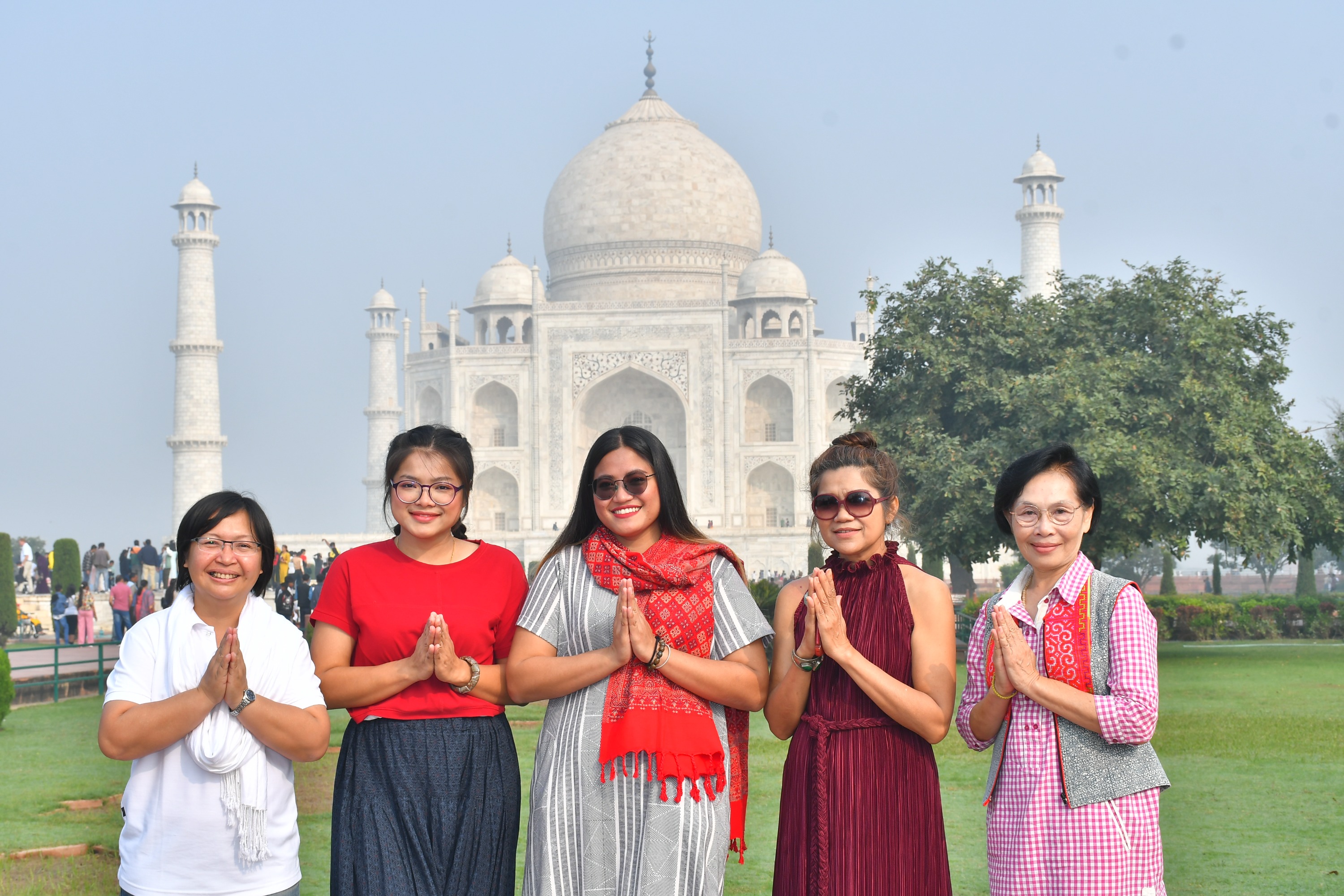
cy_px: 448
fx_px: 2128
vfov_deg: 23.8
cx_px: 672
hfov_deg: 35.1
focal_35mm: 57
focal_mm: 38
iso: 100
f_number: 10
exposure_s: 1/160
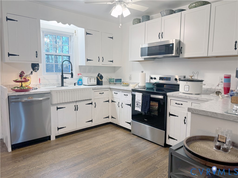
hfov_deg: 71.6
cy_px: 89
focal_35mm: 24
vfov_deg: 56.8
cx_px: 119
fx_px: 165
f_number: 1.78
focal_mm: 6.76
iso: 100
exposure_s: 1/60
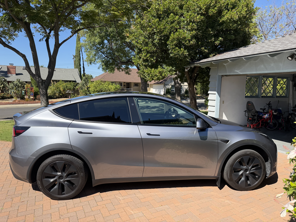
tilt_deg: -5.6
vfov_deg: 56.8
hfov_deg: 71.6
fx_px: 205
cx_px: 148
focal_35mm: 24
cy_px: 111
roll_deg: -1.5
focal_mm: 6.76
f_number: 1.78
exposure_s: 1/3759
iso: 100
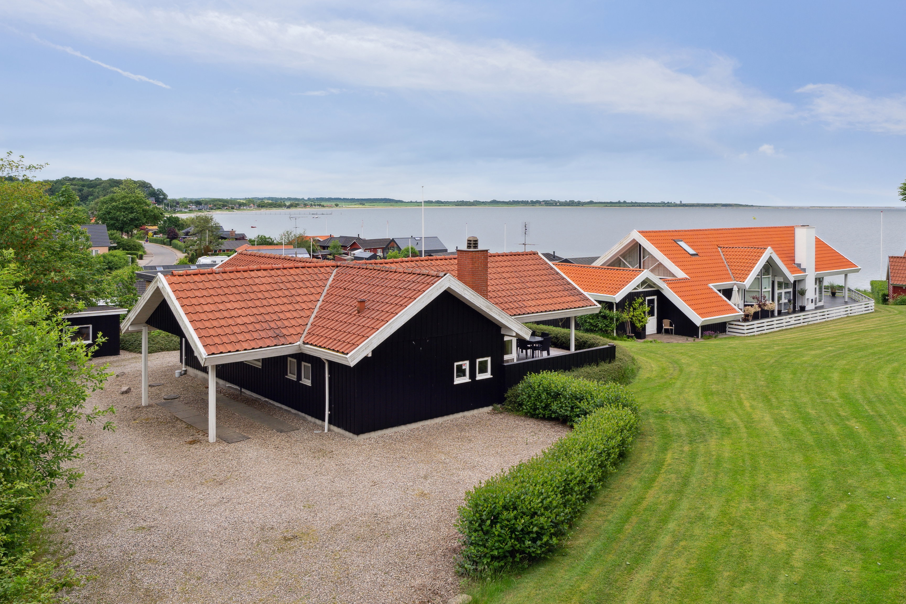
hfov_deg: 61.9
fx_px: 755
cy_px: 302
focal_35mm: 30
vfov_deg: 43.6
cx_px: 453
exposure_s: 1/100
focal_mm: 20
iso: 200
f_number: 8
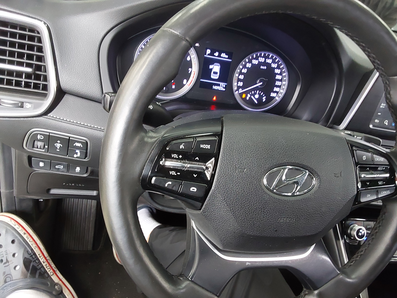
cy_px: 149
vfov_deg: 49.7
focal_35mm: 28
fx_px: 321
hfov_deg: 63.4
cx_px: 198
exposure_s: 1/40
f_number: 1.9
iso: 320
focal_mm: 2.91
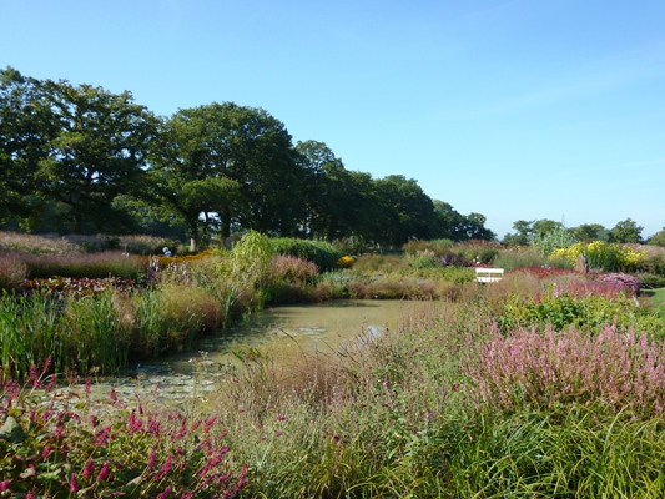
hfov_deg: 61.6
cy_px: 250
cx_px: 332
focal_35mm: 29
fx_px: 557
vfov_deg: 48.2
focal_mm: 4.7
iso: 80
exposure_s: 1/400
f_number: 4
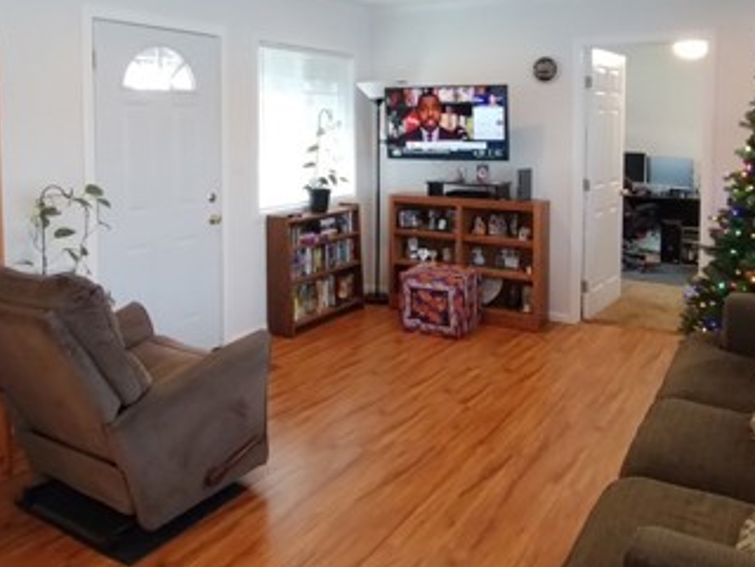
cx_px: 373
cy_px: 158
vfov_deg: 43.1
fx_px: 698
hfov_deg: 56.8
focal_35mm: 32
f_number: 2.2
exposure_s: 1/30
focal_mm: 1.66
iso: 406
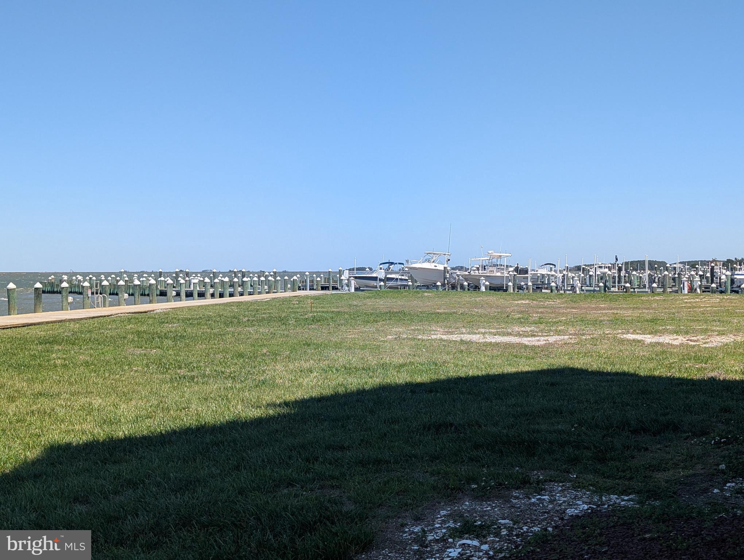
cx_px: 372
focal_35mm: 49
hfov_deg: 38.9
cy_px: 280
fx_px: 1055
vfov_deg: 29.7
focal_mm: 6.9
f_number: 1.68
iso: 22
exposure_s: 1/1299
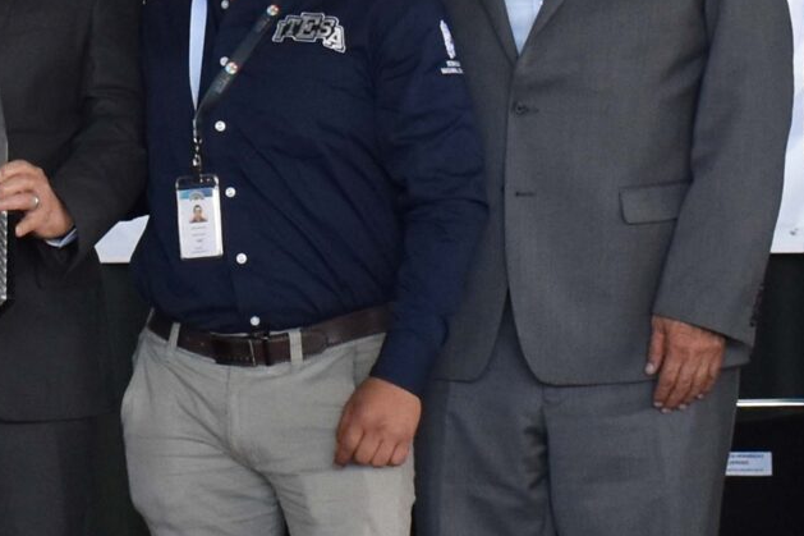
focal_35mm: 232
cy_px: 278
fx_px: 5180
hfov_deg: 8.8
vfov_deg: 5.9
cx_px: 87
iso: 1250
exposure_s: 1/60
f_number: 4.8
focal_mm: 38
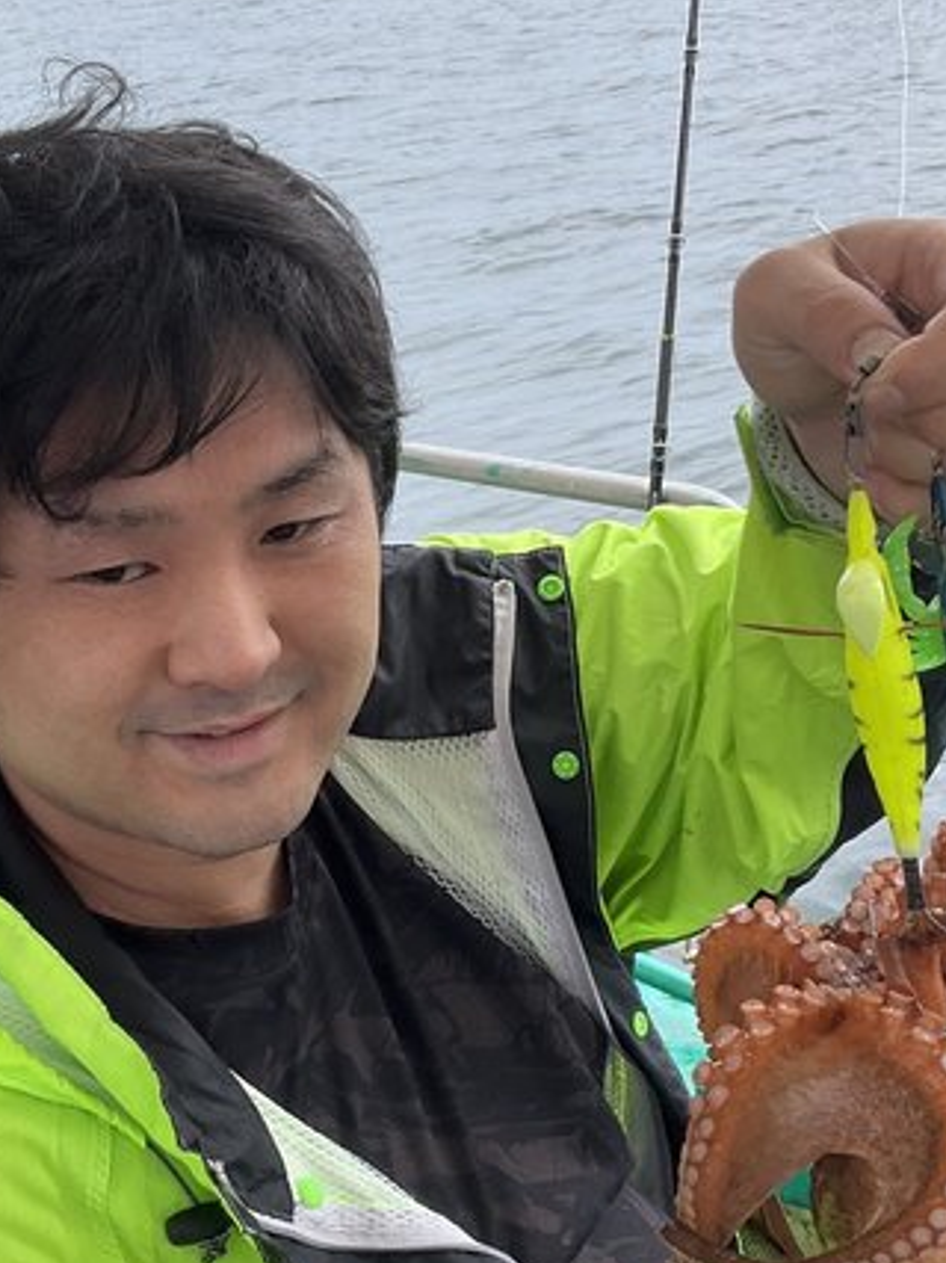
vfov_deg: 33.0
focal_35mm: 58
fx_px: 2114
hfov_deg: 25.2
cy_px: 816
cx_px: 405
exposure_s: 1/234
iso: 20
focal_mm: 3
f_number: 1.8
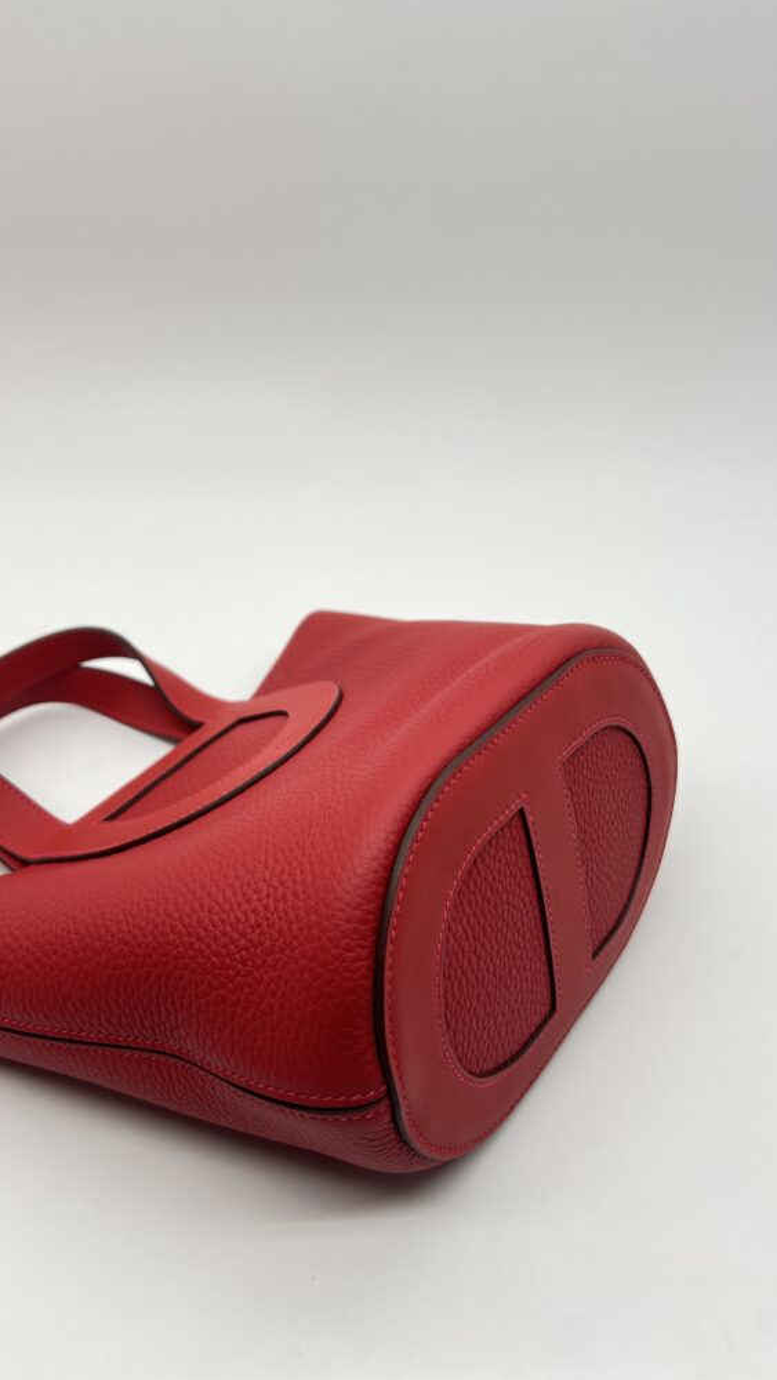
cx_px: 364
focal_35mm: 29
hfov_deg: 40.2
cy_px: 679
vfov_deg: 66.1
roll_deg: +0.7
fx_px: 1061
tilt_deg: -33.9
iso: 40
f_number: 1.5
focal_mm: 5.7
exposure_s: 1/170
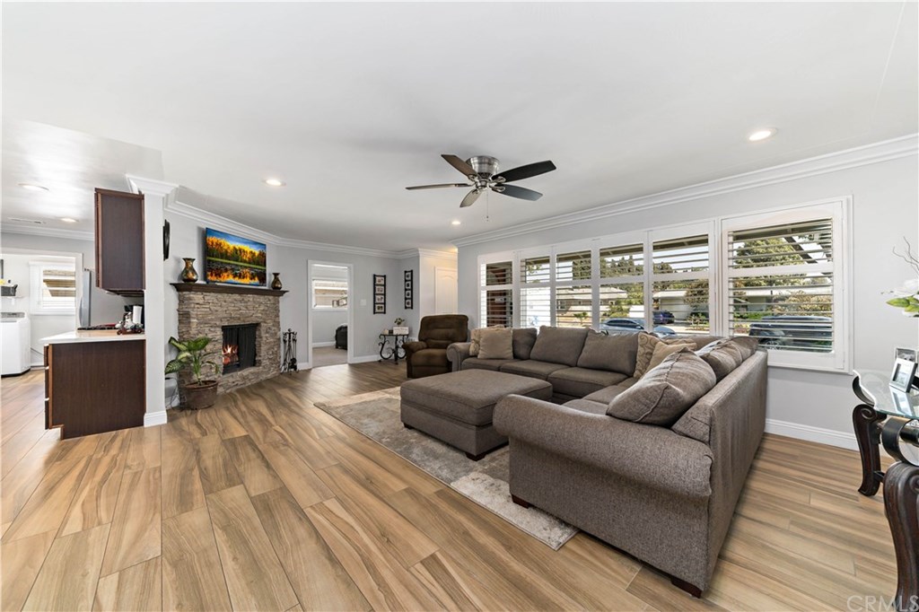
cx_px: 460
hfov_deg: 112.6
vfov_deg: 90.0
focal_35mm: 12
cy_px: 306
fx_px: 306
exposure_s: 1/30
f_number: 5.6
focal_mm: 12
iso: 500
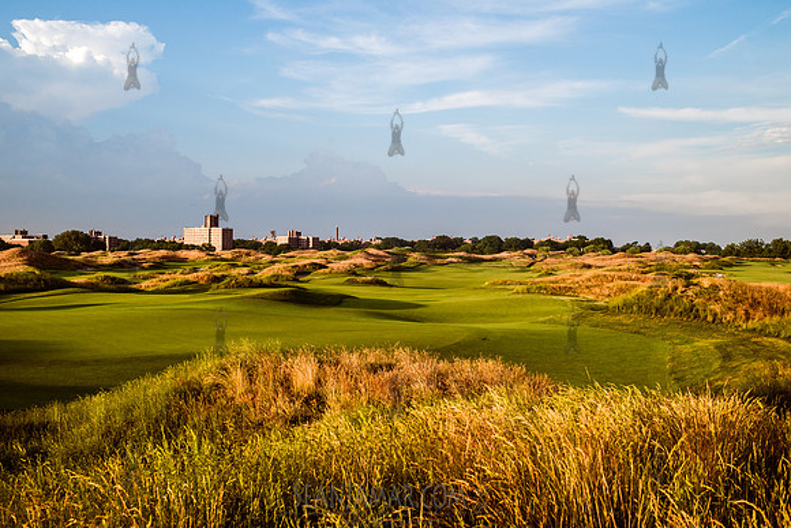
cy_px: 264
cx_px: 396
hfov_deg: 54.4
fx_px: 769
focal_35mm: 35
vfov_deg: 37.9
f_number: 7.1
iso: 400
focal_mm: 35
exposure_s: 1/500
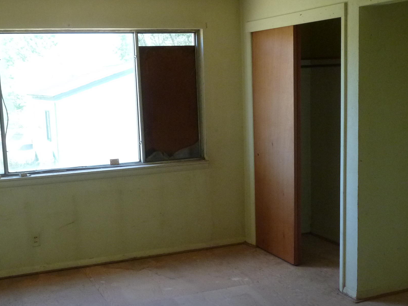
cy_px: 183
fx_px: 566
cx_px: 202
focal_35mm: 48
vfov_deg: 30.2
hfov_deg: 39.7
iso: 250
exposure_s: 1/60
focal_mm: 5.4
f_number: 3.5
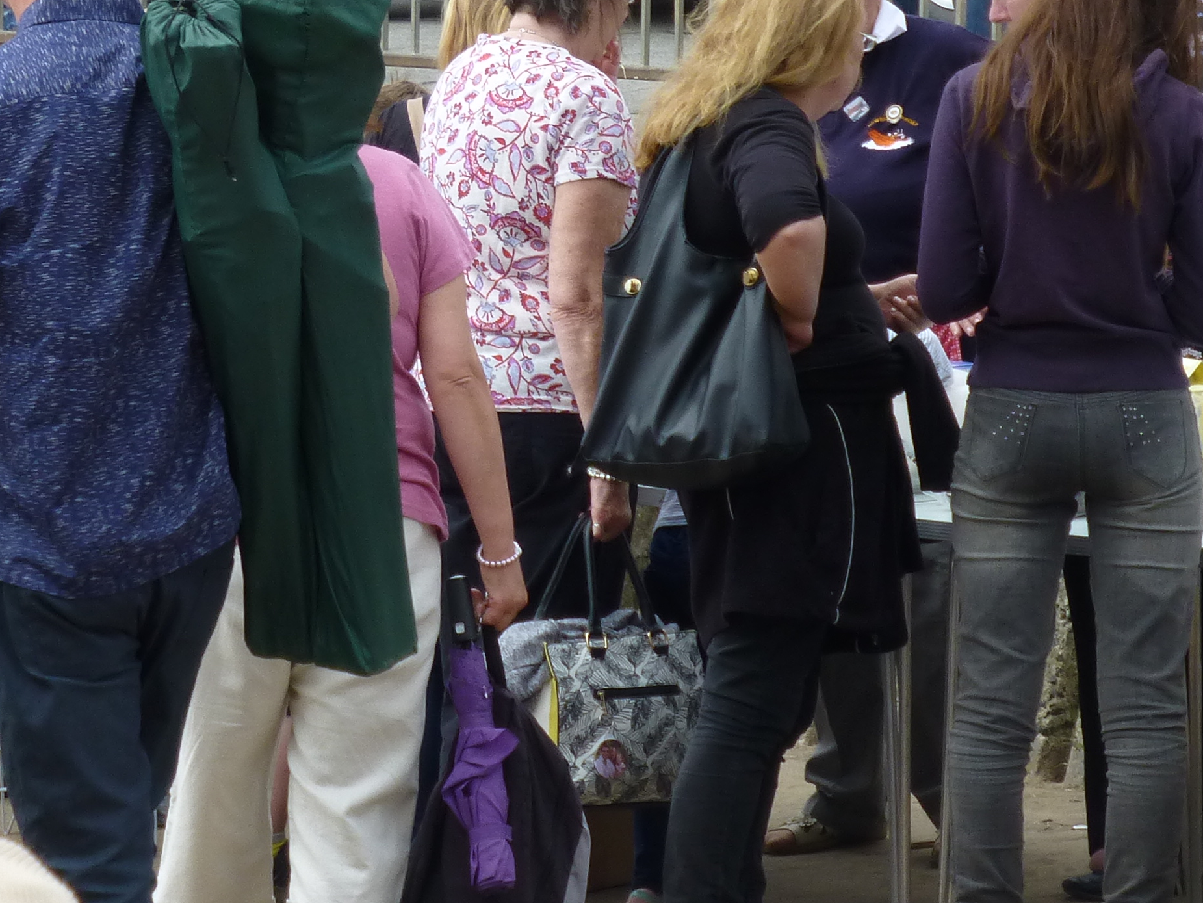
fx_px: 10463
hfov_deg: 6.6
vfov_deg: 4.9
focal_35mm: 301
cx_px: 222
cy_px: -3
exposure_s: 1/320
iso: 100
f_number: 5.4
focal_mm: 23.1
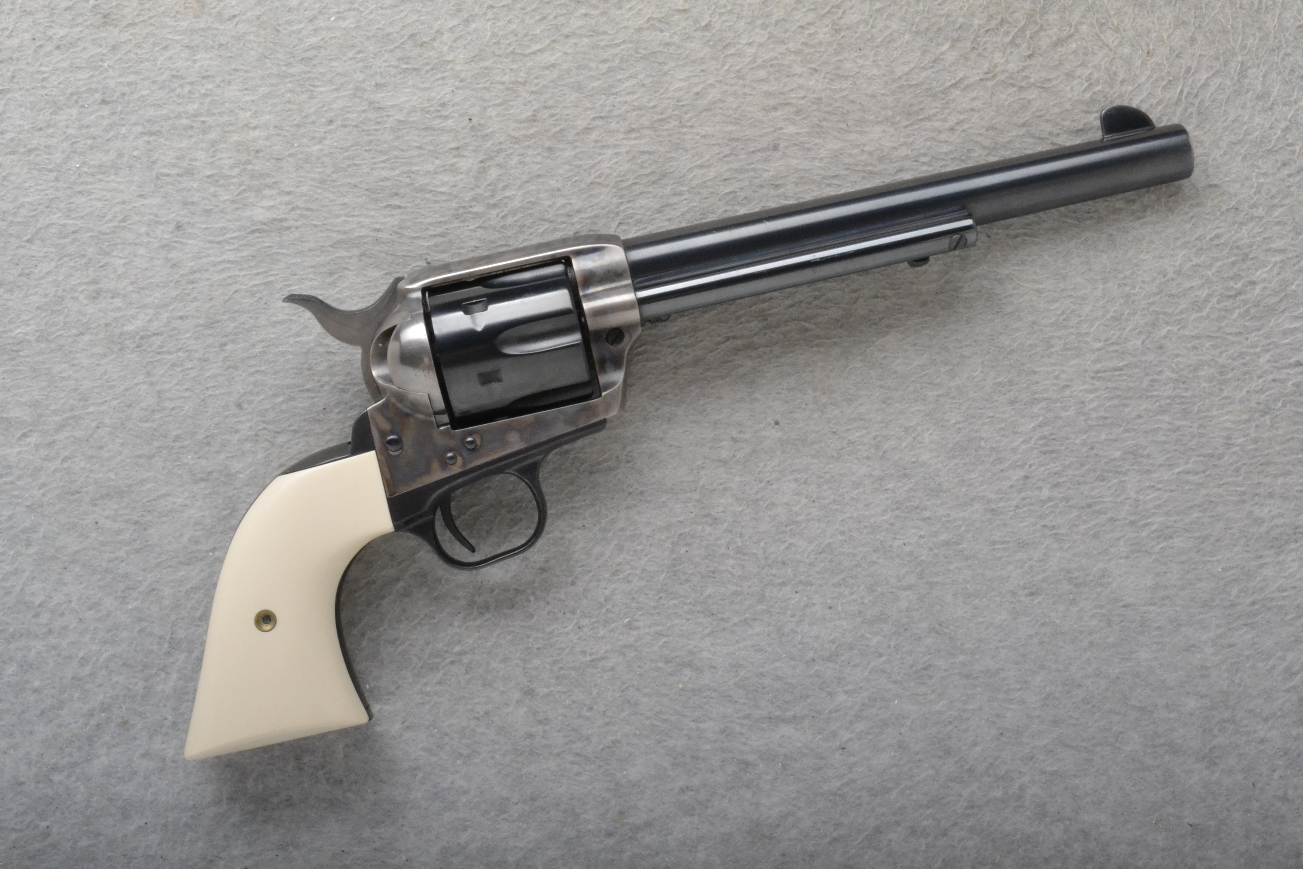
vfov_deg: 26.5
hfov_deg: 38.9
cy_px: 434
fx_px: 1846
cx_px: 652
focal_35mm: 51
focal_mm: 34
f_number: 20
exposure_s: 1/160
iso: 3200
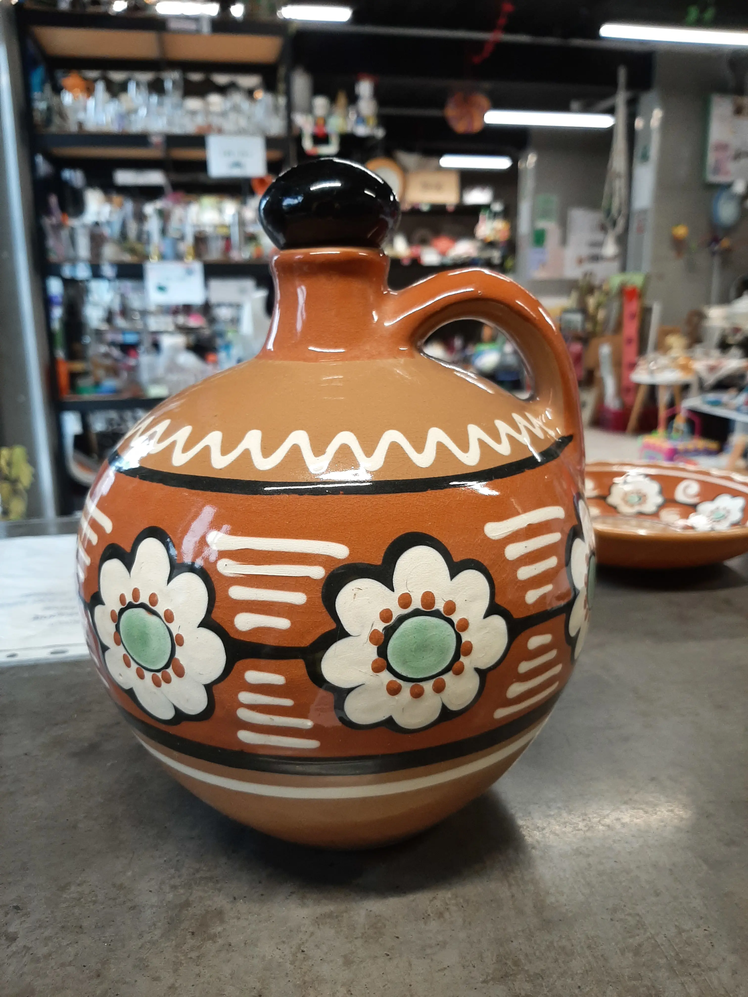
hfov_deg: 53.1
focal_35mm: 26
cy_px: 498
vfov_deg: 67.3
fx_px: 749
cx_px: 374
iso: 80
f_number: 1.7
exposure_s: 1/50
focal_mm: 3.93
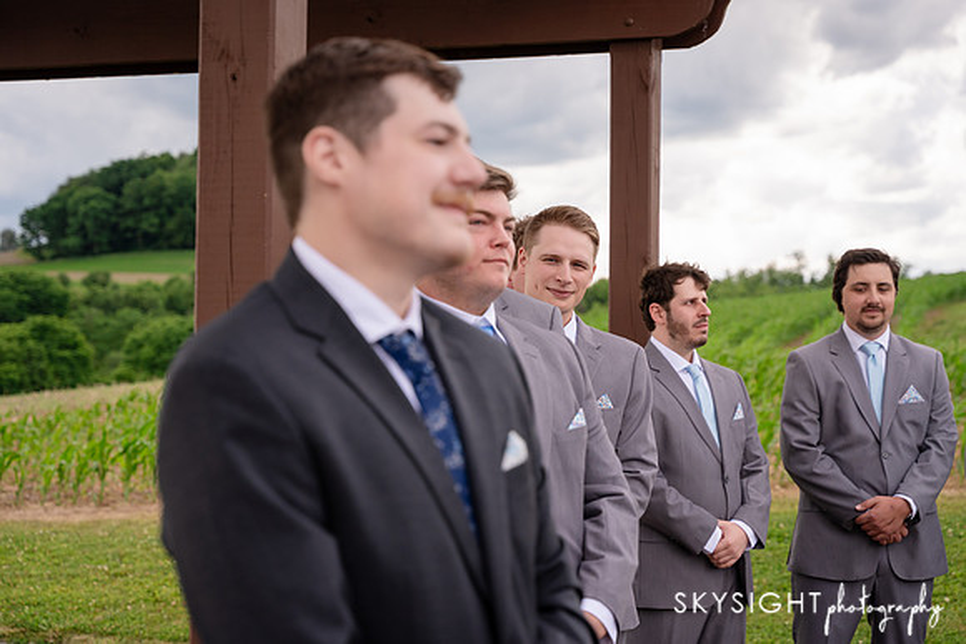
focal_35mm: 63
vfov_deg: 21.6
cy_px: 322
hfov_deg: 32.0
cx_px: 483
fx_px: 1687
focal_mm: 62
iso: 500
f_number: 4
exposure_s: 1/1600
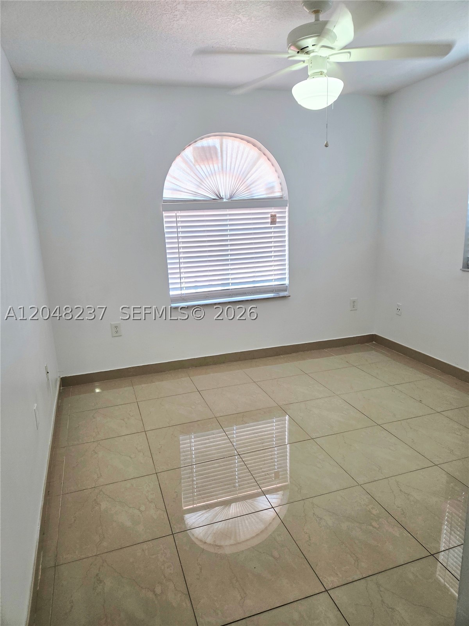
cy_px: 313
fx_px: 415
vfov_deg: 73.9
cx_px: 234
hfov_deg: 58.9
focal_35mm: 23
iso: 100
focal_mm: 5.4
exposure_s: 1/120
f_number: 1.8
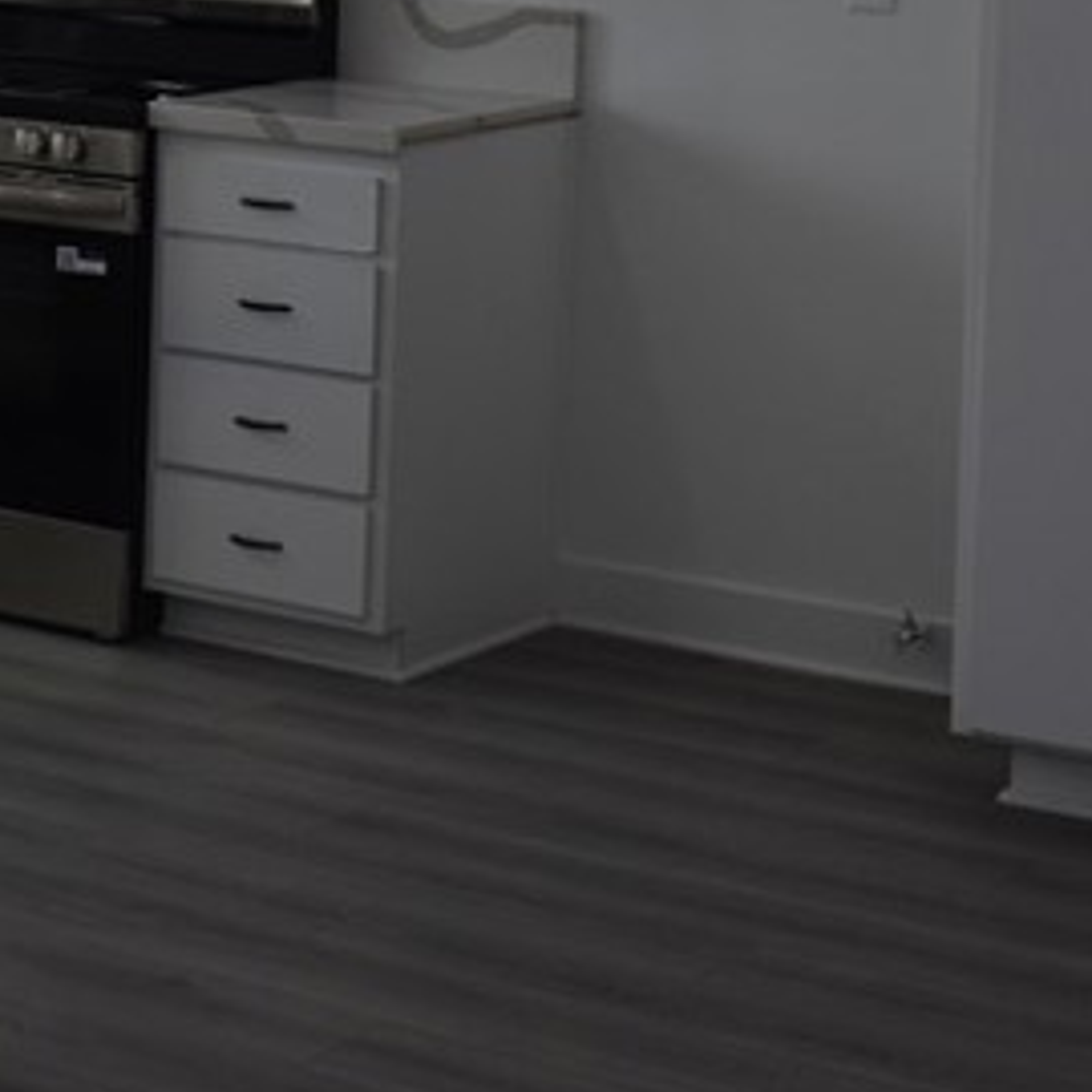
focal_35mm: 102
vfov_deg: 16.7
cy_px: -59
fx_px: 3627
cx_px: -267
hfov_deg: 16.3
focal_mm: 21
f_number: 5.6
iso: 250
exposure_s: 1/250
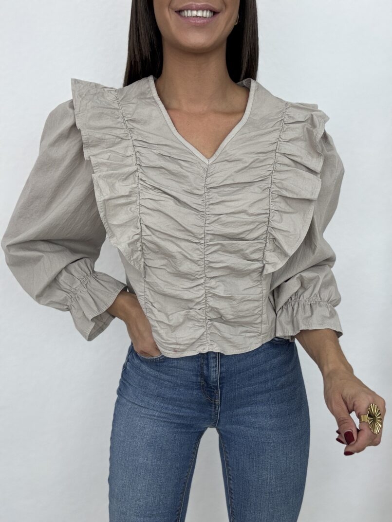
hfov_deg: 46.8
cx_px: 196
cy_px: 261
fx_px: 453
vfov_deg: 60.0
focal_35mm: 30
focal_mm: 2.69
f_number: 1.9
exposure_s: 1/100
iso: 50
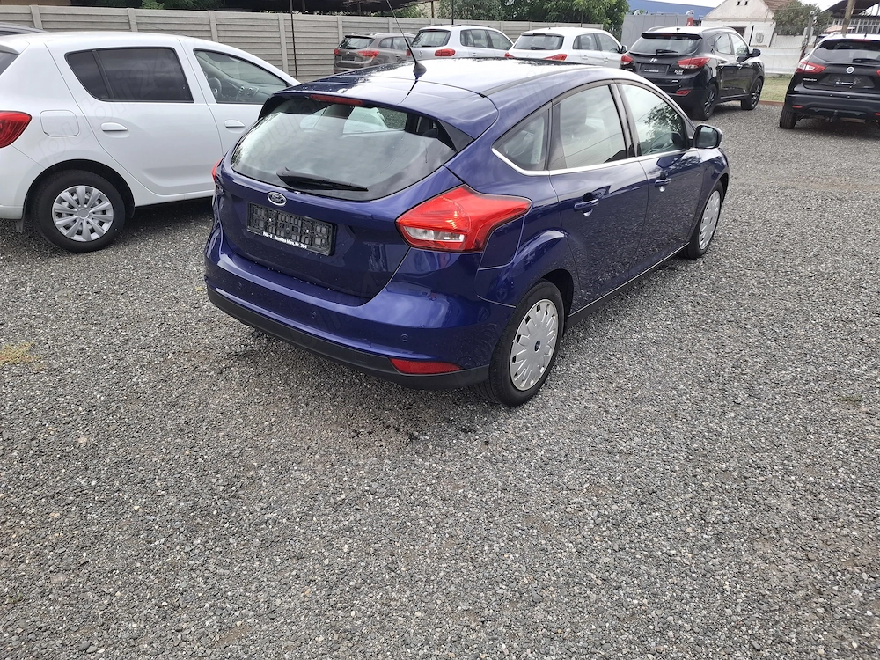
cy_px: 330
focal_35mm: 23
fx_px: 585
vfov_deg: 58.9
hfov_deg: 73.9
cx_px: 440
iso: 50
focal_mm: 5.54
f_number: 1.8
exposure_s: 1/100
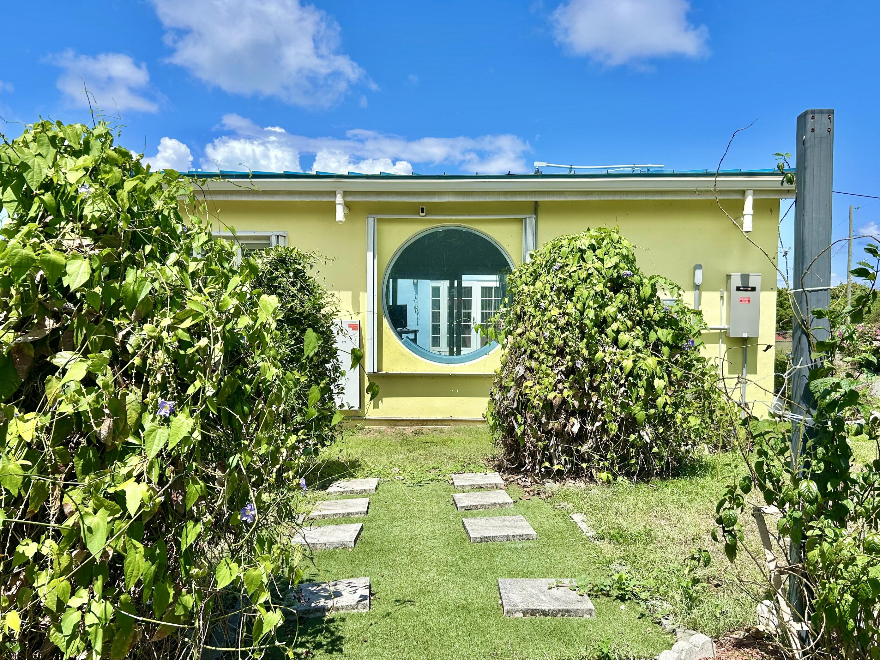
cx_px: 439
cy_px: 344
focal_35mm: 28
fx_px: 712
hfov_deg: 63.4
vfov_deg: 49.7
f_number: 1.5
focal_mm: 5.7
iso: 50
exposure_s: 1/4115
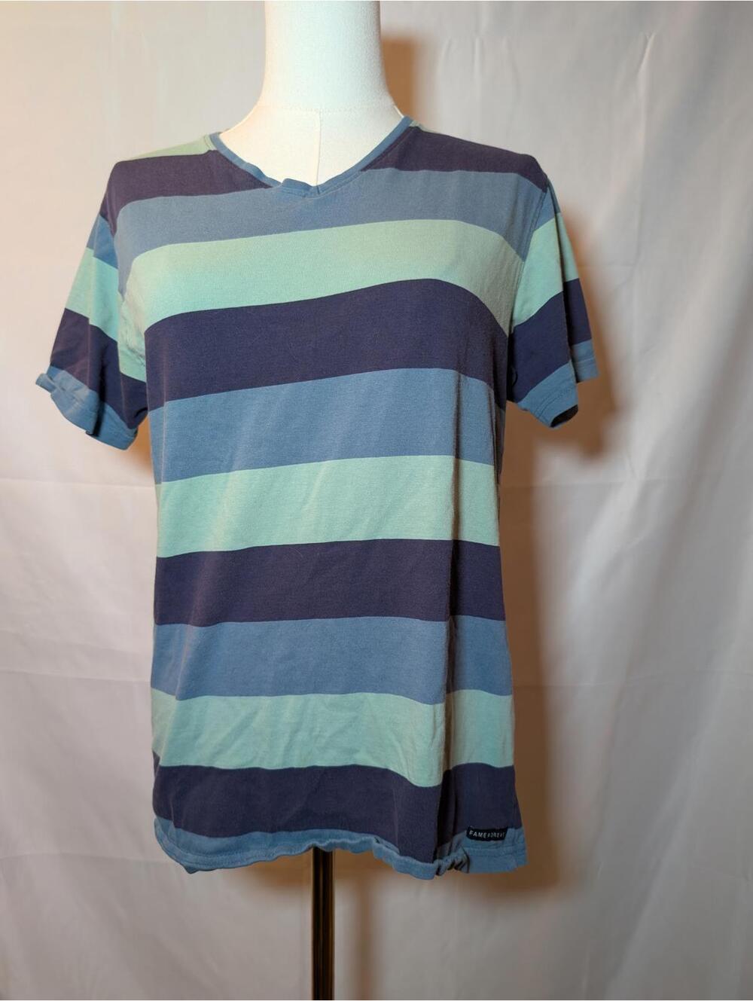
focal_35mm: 24
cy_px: 500
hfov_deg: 56.9
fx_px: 695
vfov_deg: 71.5
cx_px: 376
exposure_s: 1/24
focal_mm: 6.9
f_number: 1.68
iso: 108
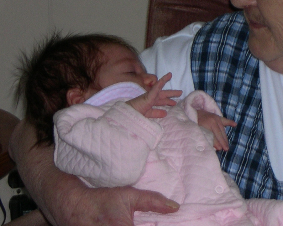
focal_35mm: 280
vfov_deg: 5.5
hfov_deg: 6.9
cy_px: 53
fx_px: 2345
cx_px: 292
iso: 144
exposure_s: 1/60
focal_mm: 24
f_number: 4.9
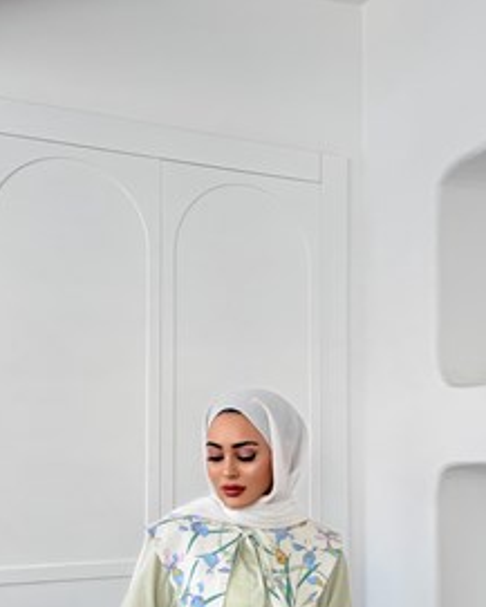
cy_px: 415
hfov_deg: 32.8
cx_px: 226
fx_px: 827
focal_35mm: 46
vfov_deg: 39.7
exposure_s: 1/296
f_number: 1.78
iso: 64
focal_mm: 6.76
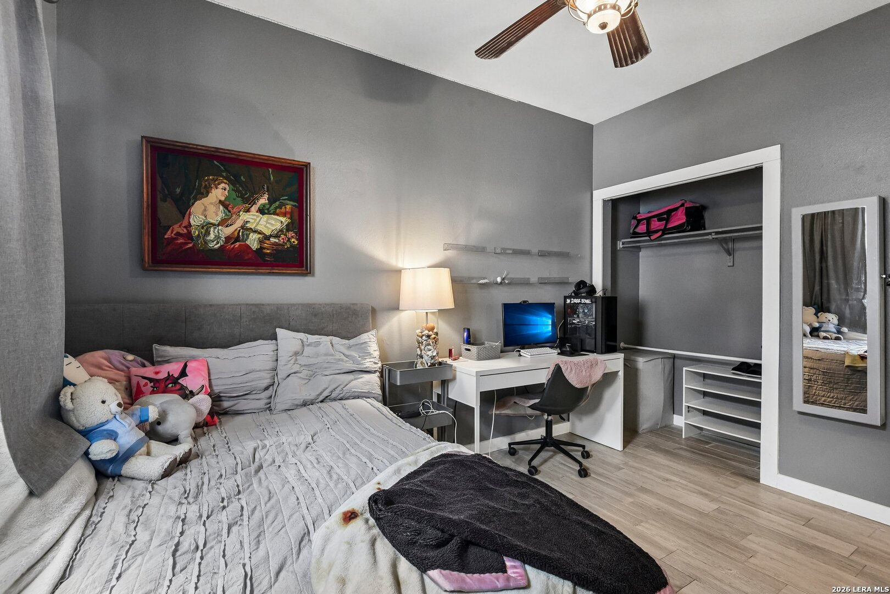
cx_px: 445
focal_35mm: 16
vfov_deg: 73.7
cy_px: 297
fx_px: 396
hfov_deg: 96.7
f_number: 8
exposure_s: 1/15
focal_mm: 16
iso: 4000
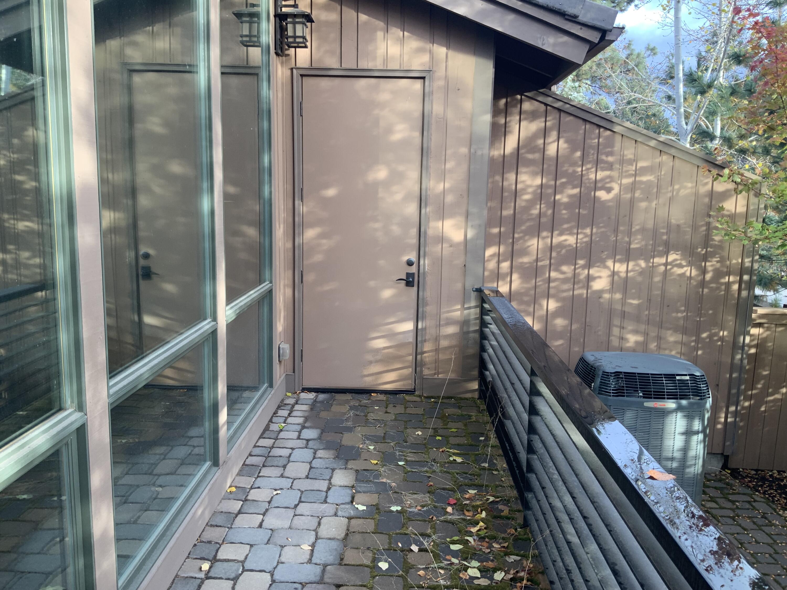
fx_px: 659
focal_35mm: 29
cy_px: 295
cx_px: 394
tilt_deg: -8.6
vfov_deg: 48.2
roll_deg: -1.5
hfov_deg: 61.7
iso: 32
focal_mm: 3
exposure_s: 1/120
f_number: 1.8
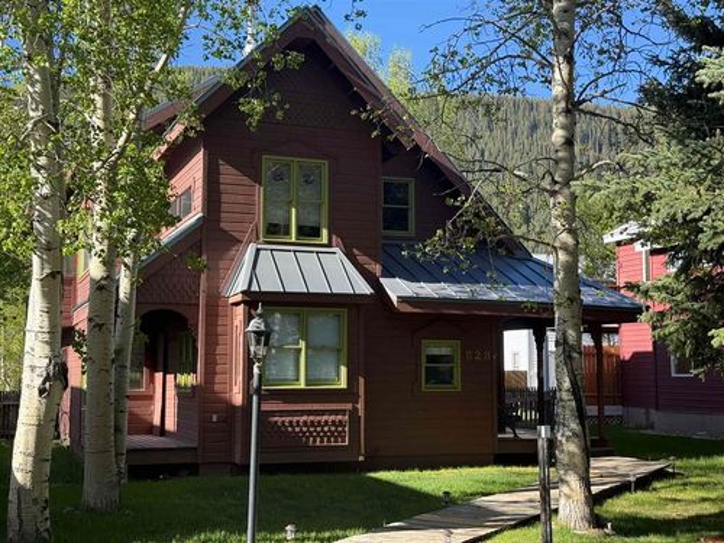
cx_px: 362
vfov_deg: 30.3
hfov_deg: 39.7
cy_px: 272
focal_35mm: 48
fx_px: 1004
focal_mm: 6.76
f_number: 1.78
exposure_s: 1/1242
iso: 80
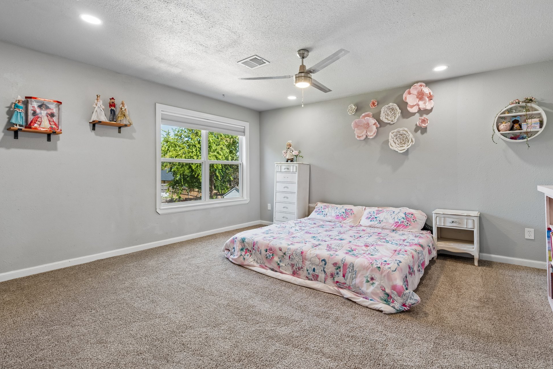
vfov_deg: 70.4
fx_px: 261
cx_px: 283
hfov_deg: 93.3
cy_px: 177
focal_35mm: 17
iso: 200
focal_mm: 16
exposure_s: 1/25
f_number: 8
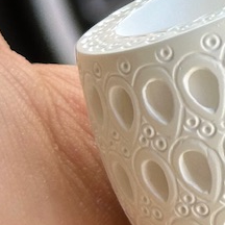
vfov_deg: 6.9
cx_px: 567
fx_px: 1846
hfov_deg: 6.6
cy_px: -30
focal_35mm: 251
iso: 64
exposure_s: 1/431
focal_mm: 6.86
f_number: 1.78
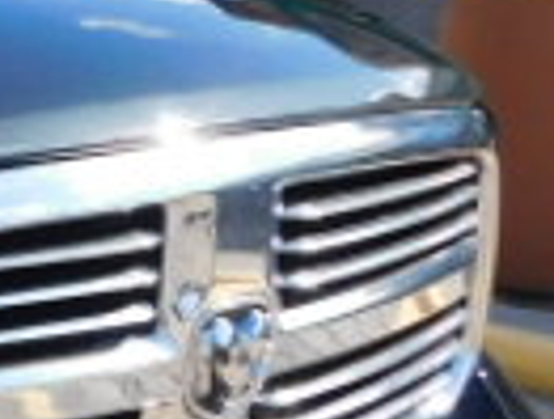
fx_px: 1797
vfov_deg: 13.2
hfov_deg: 14.7
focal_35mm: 112
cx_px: -529
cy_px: 309
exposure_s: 1/1000
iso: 125
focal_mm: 4
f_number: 3
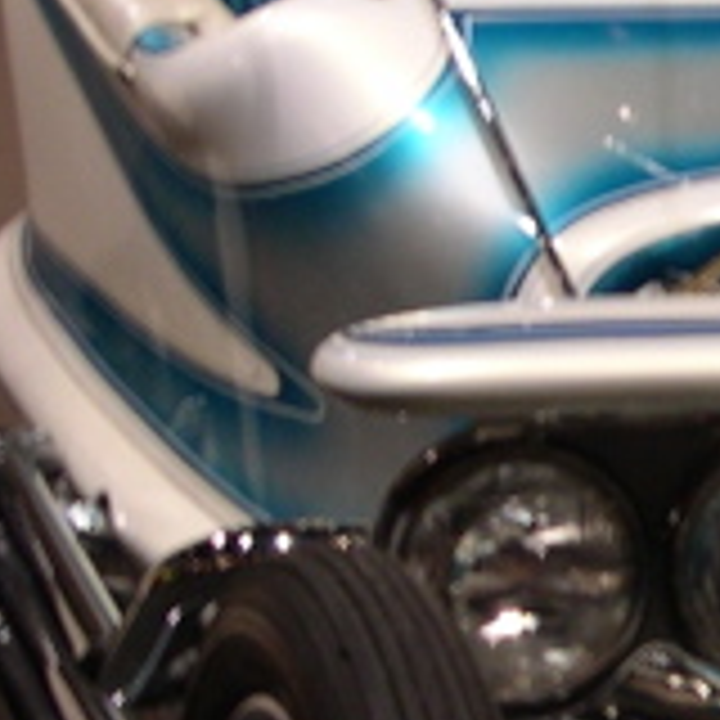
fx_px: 3953
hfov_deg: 10.1
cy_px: 450
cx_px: 1017
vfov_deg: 10.4
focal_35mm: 168
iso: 100
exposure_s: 1/4.9
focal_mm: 8
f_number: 2.8
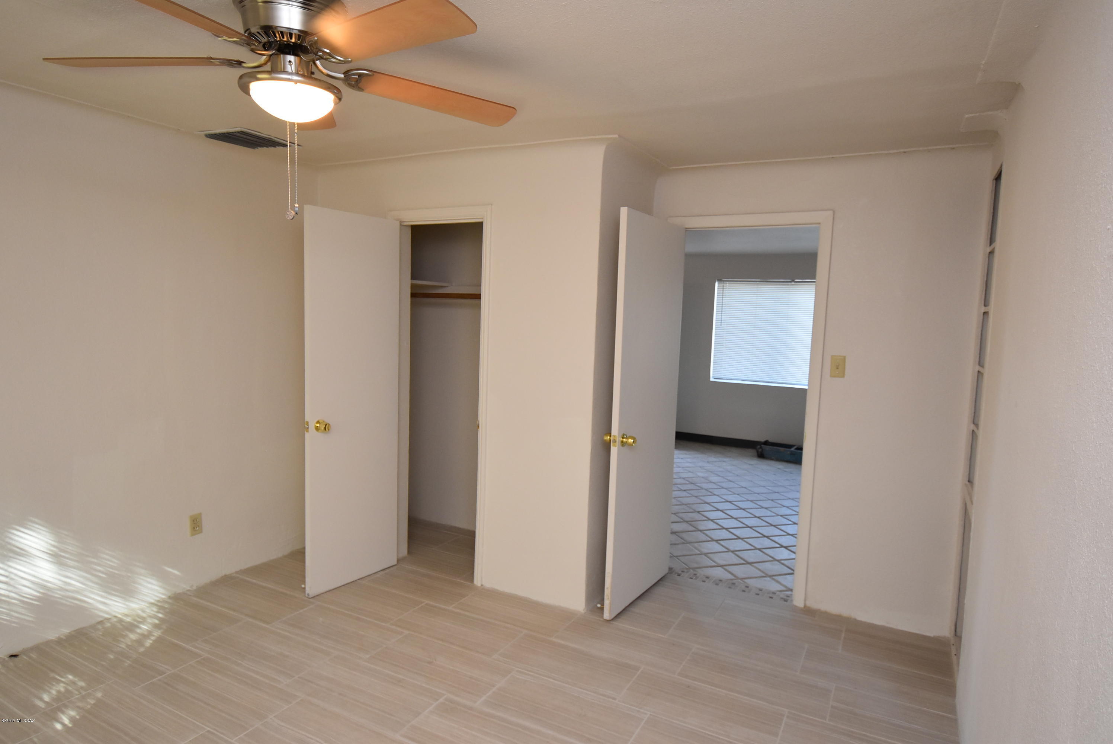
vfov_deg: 59.6
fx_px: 650
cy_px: 372
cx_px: 556
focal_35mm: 21
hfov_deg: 81.2
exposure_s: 1/80
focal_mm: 14
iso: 800
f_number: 4.5
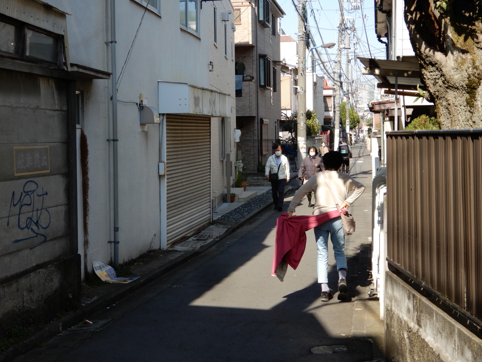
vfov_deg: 25.7
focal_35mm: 57
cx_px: 241
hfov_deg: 33.8
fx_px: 794
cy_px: 181
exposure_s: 1/320
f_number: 4.5
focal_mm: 10.2
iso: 80
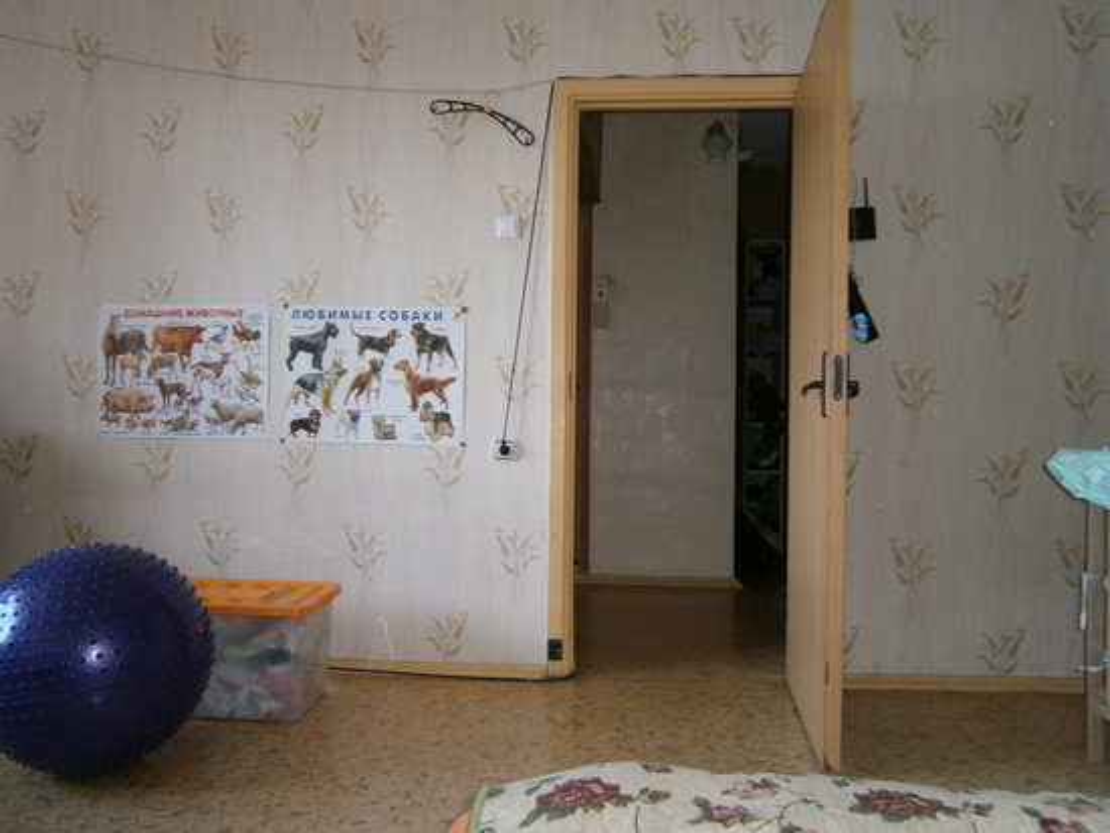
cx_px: 555
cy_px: 416
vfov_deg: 53.1
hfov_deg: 67.3
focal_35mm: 26
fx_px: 834
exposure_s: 1/30
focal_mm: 4.7
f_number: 2.8
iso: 125
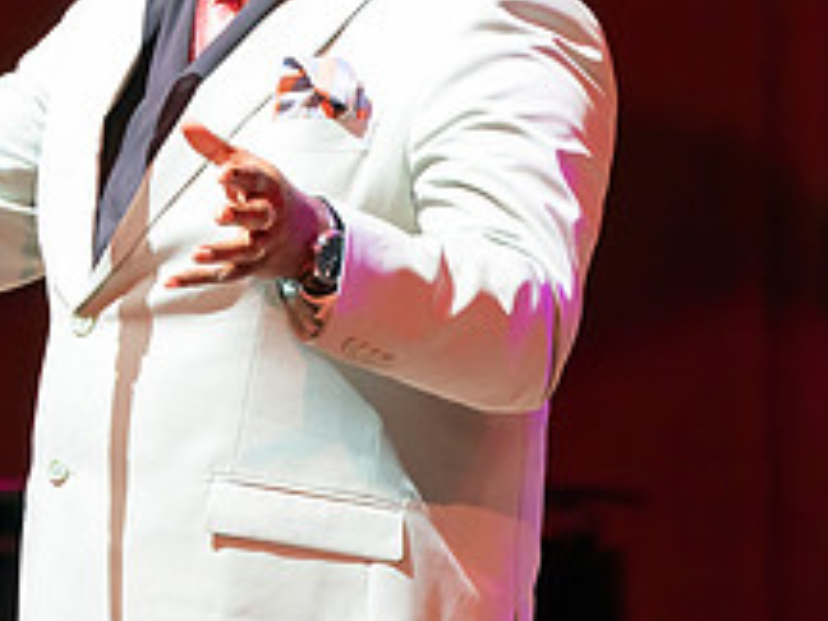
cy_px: 220
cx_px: 180
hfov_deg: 2.1
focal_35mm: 939
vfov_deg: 1.6
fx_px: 22460
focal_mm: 364
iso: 5000
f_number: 5.6
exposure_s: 1/320
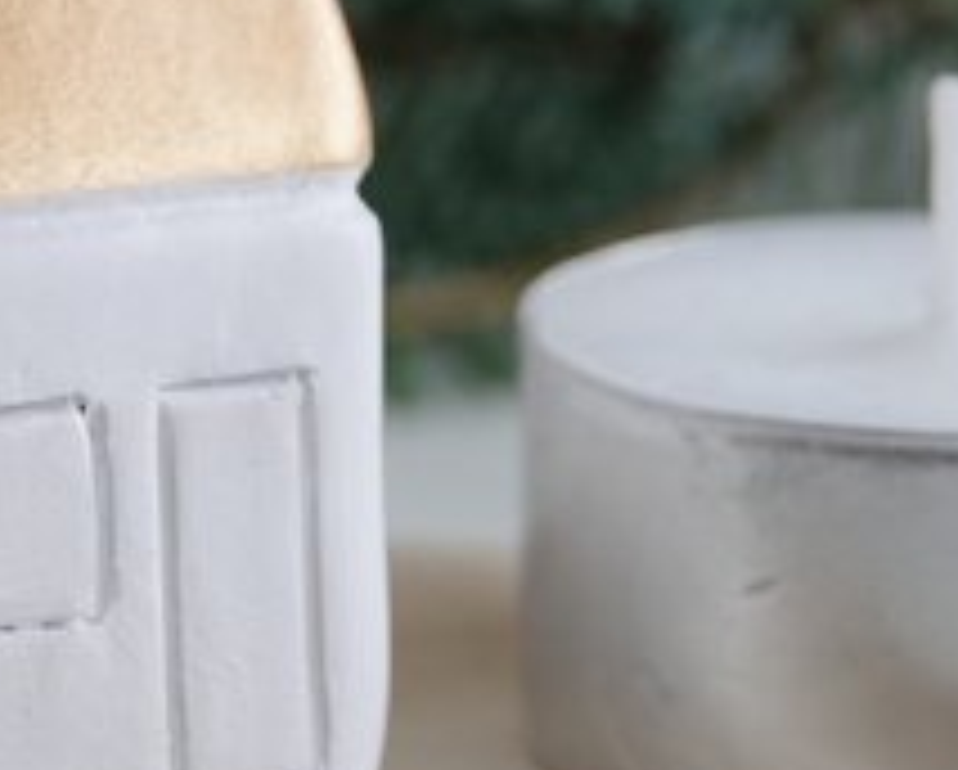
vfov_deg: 4.4
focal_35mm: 352
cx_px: 67
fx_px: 9994
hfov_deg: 5.5
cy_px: 164
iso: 200
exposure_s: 1/25
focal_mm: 36.72
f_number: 4
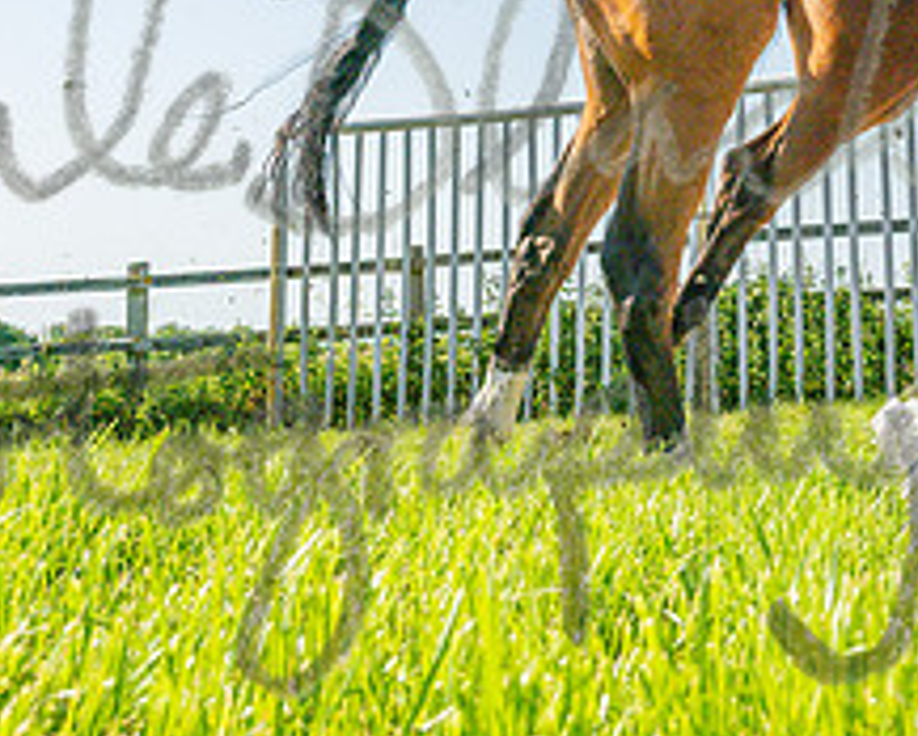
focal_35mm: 70
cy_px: -42
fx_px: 1904
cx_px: 482
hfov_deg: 27.1
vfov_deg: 21.0
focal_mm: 24
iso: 400
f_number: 9
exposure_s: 1/2000
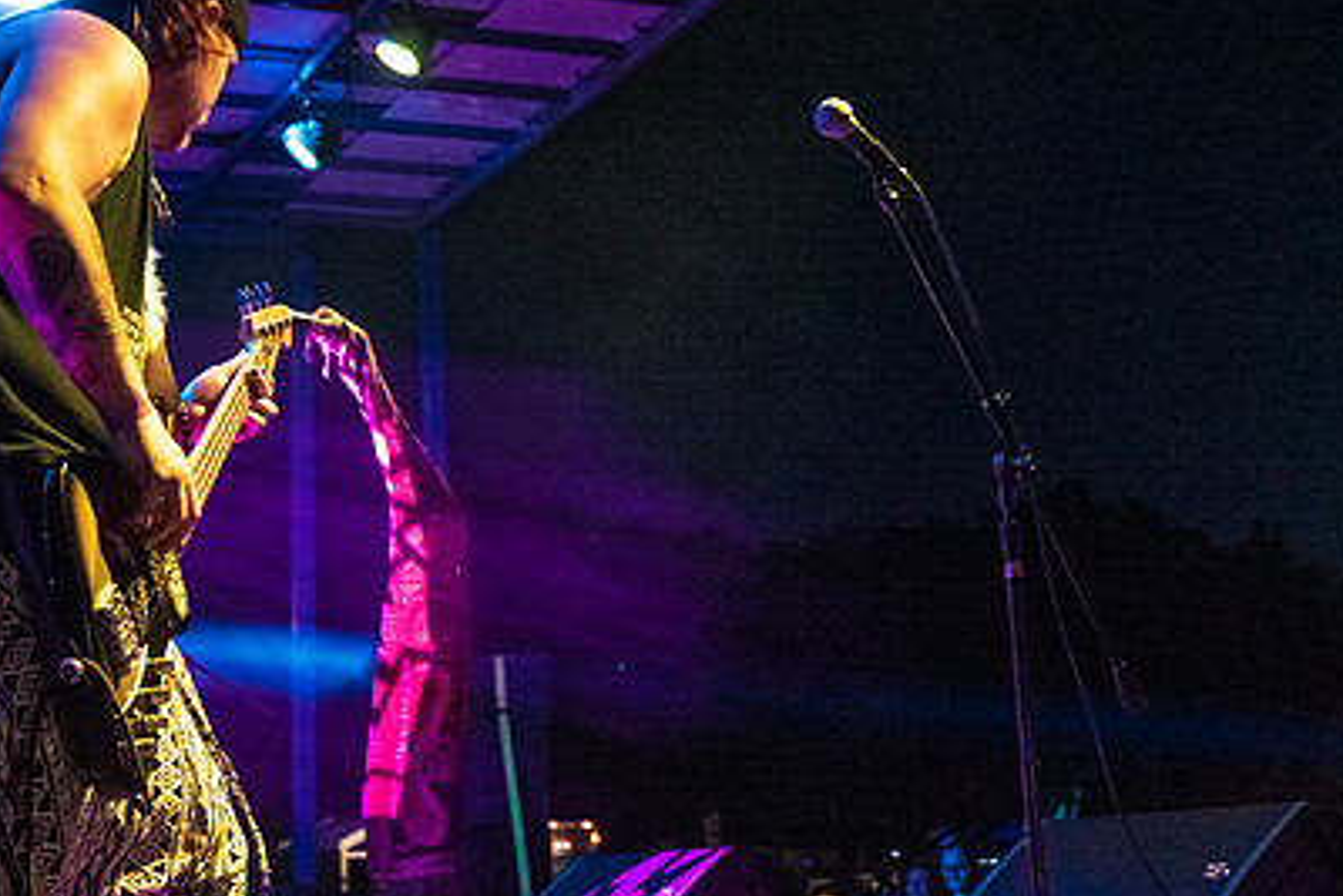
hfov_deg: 34.4
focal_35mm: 58
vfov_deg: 23.4
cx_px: 779
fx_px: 2164
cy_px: 475
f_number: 4
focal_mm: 40
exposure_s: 1/160
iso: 6400
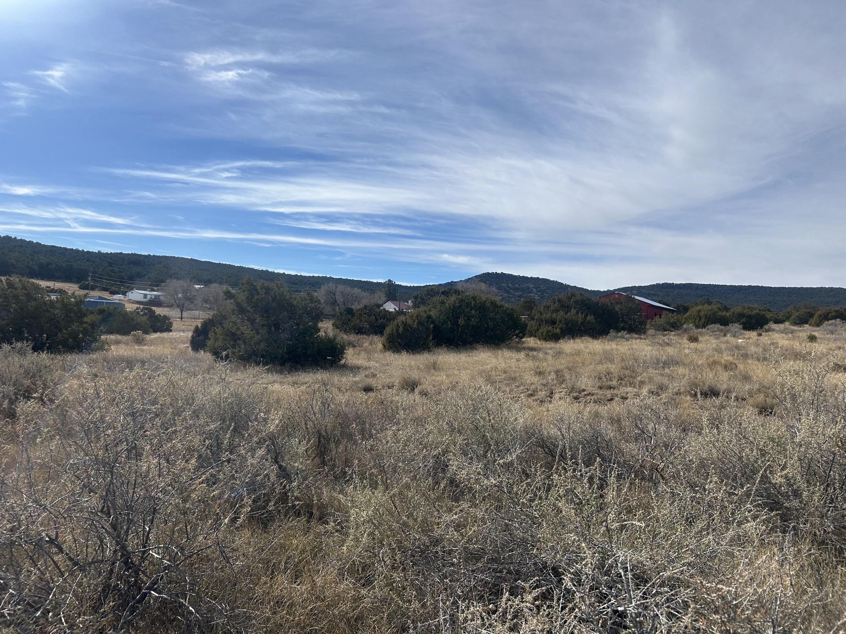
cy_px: 317
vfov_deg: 53.1
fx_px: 635
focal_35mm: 26
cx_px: 423
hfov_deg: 67.3
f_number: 1.5
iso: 50
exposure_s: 1/7463
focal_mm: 5.7
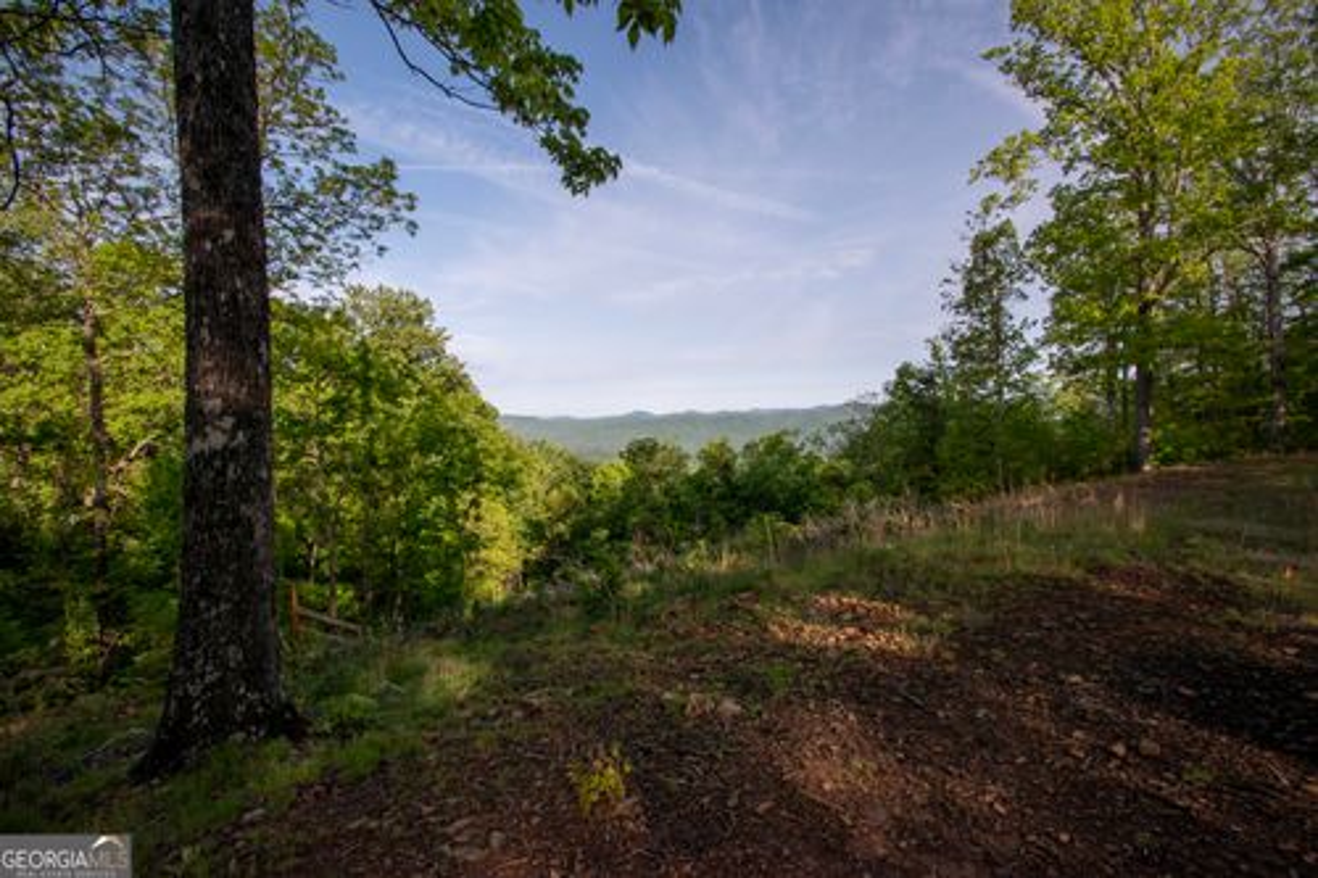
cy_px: 439
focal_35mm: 15
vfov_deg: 77.3
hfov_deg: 100.4
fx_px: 549
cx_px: 659
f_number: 11
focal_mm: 10
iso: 200
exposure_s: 1/500
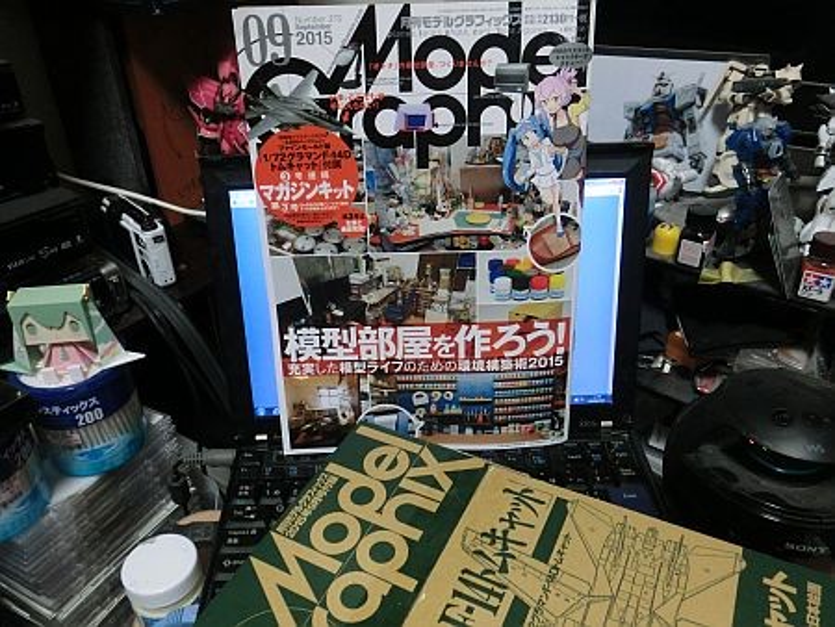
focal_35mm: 28
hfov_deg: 63.4
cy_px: 314
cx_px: 418
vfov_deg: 49.8
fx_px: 676
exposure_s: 1/60
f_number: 3
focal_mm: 5
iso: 800
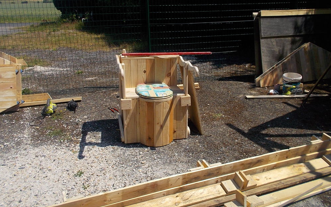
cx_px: 165
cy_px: 93
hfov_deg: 61.2
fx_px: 280
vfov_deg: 40.6
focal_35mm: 31
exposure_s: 1/1250
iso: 80
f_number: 3.3
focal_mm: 4.1
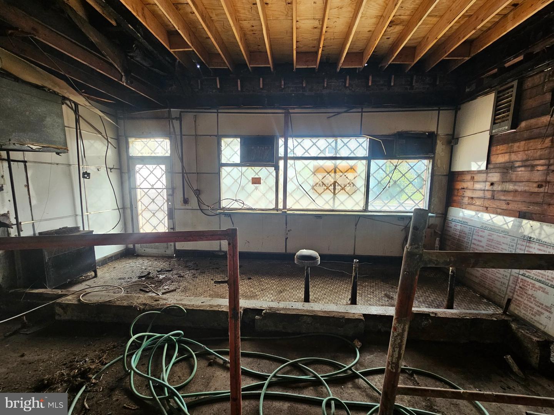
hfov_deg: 106.2
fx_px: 208
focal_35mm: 13
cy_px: 208
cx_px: 277
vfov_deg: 89.9
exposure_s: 1/60
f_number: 2.2
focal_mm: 2.2
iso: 200
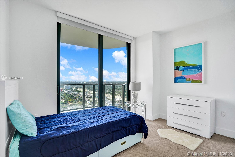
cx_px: 118
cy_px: 78
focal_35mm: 16
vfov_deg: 73.7
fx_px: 104
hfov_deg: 96.8
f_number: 5
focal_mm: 16
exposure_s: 1/640
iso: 800
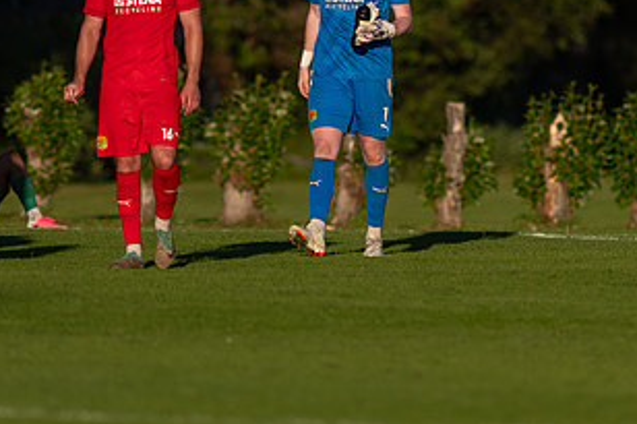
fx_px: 14996
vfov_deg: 1.6
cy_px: 107
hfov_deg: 2.4
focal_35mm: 848
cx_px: 360
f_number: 3.2
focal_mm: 300
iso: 160
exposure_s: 1/1600
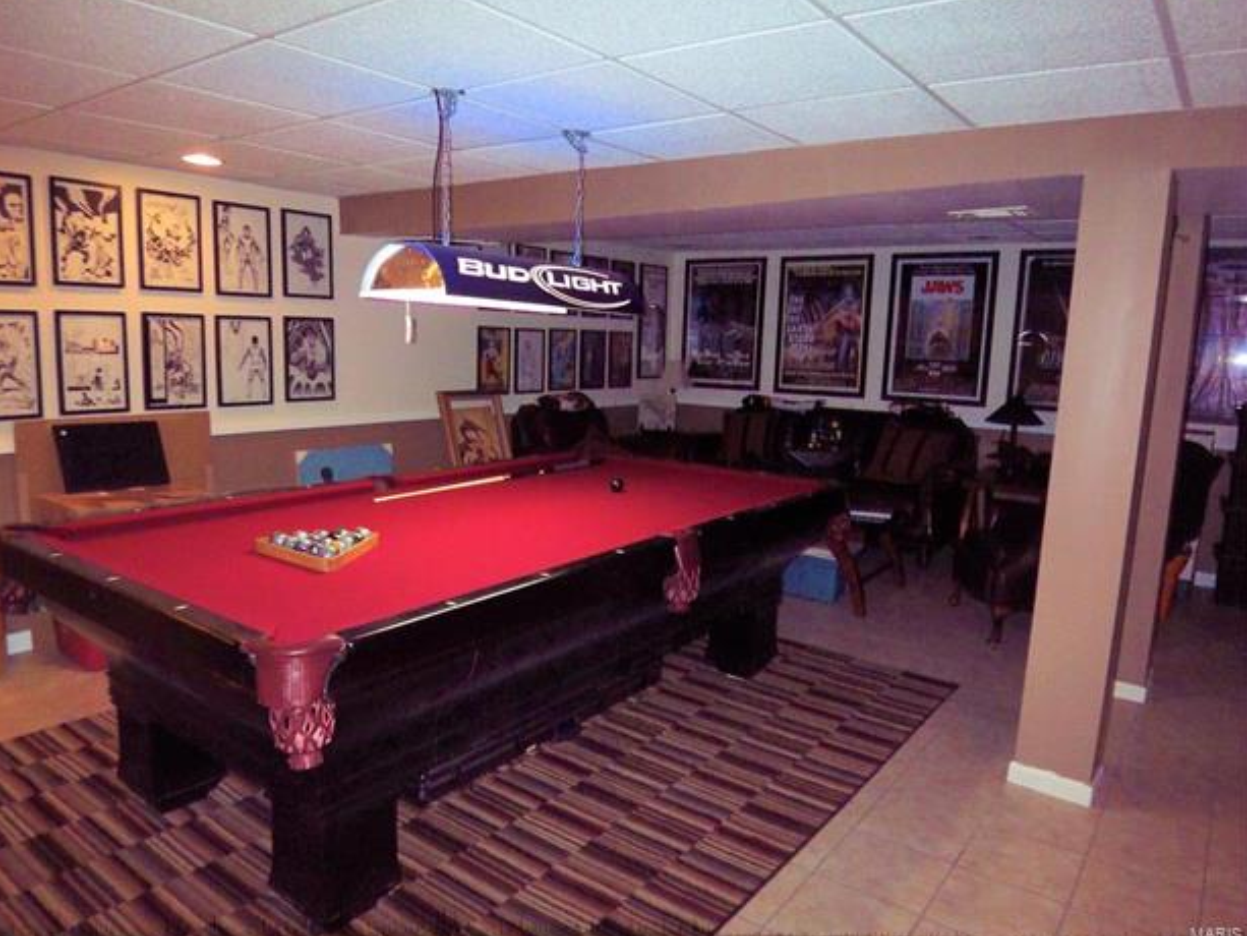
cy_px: 460
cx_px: 600
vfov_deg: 56.8
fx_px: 865
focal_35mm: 24
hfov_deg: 71.6
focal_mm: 3.8
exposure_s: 1/30
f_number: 2.8
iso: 200
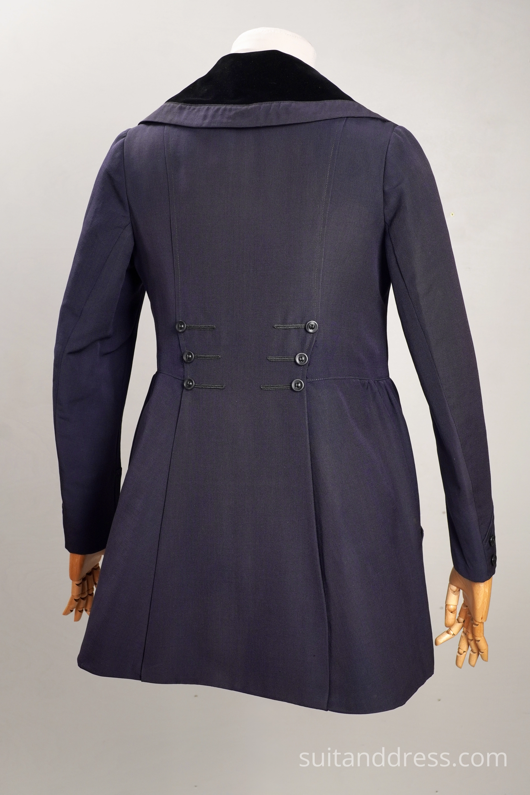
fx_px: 1060
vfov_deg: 41.1
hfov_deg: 28.1
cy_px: 398
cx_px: 265
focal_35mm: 48
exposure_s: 1/30
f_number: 8
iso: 320
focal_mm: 32
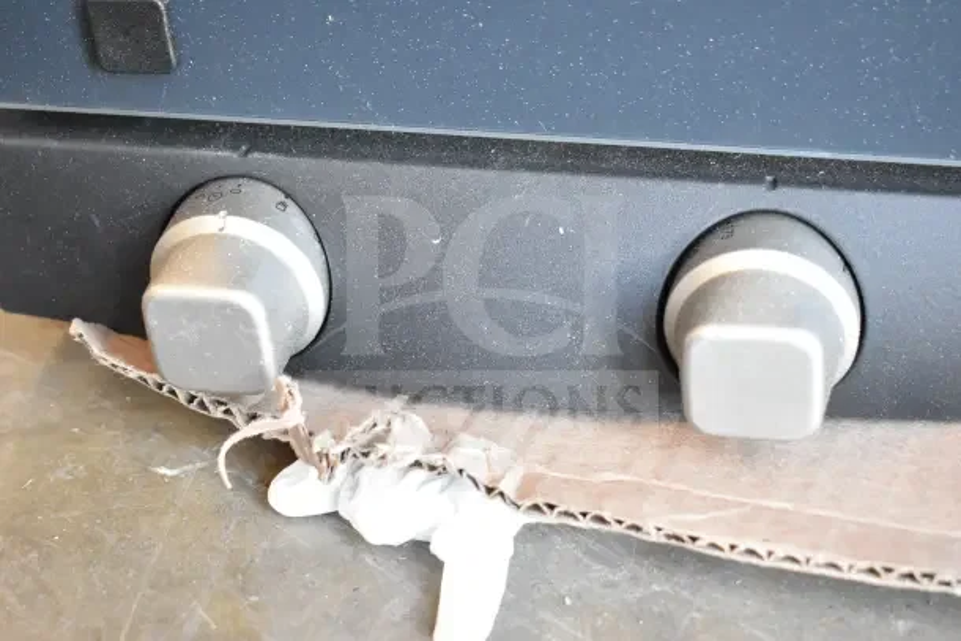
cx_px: 480
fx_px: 1602
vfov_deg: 22.6
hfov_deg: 33.4
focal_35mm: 60
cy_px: 320
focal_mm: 40
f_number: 5
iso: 3200
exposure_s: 1/60
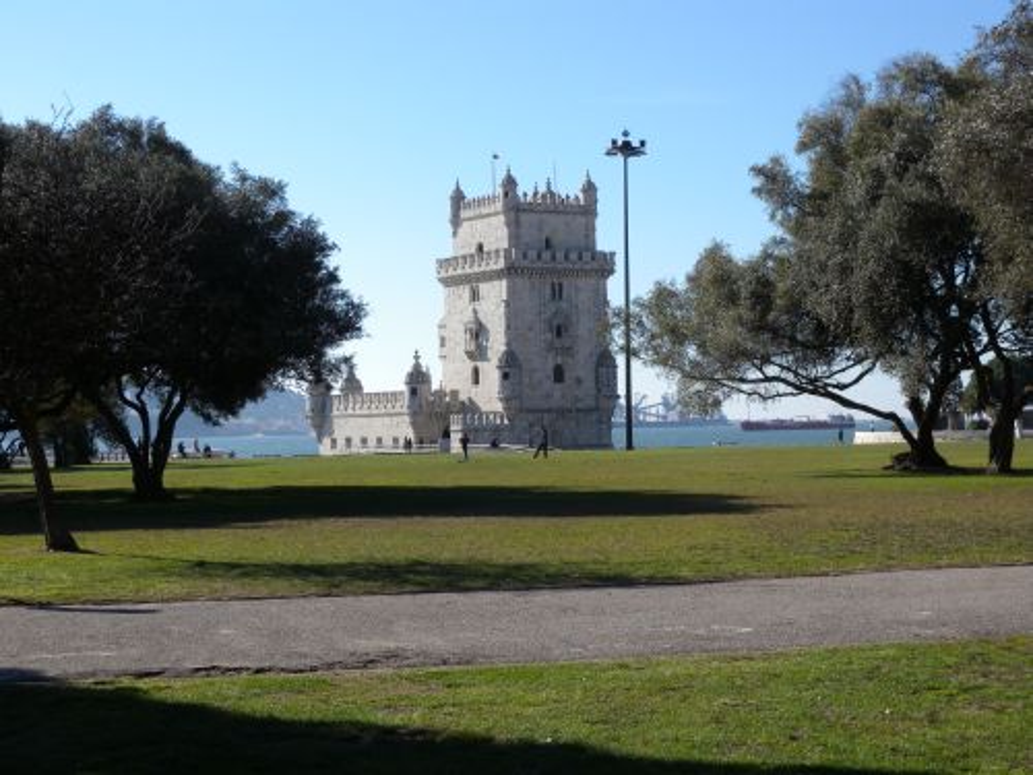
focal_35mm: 63
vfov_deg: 23.3
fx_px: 1880
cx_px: 516
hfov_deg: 30.7
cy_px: 388
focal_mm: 13.6
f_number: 6.1
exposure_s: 1/264
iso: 64
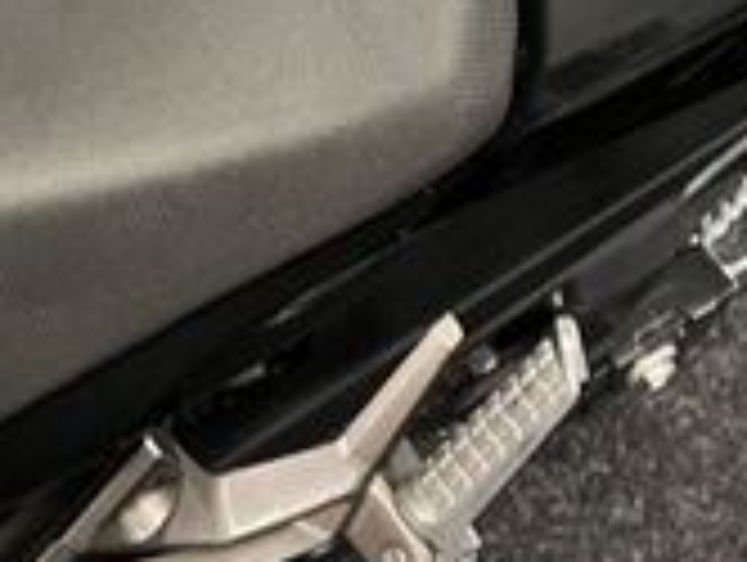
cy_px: -238
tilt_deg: -48.3
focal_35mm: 100
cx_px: 202
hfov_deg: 19.5
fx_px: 2161
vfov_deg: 14.0
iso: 200
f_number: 1.6
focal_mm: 5.1
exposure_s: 1/50
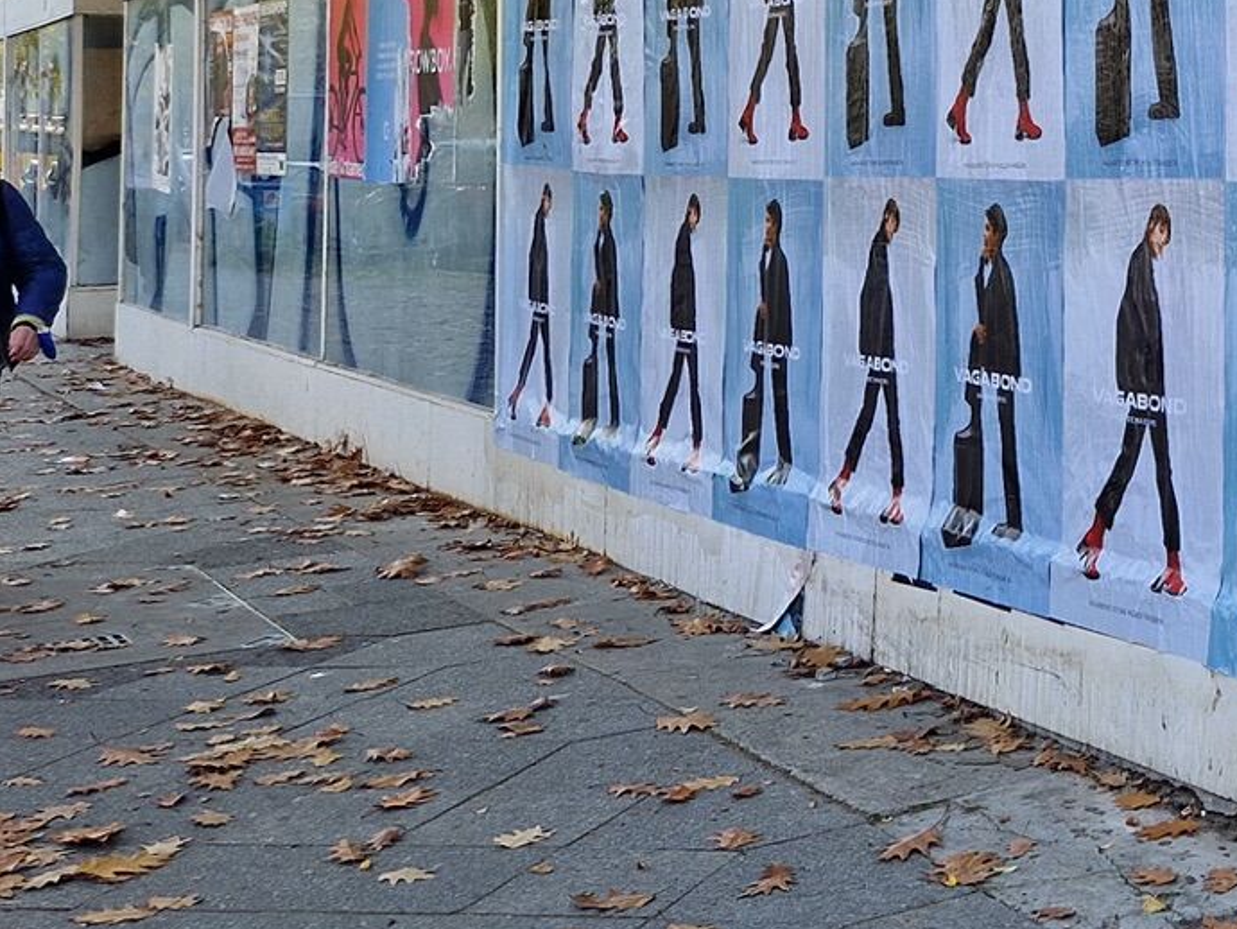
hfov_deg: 25.3
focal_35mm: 64
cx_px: 1689
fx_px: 2288
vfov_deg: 22.3
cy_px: 75
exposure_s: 1/364
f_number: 1.8
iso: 50
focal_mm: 5.4
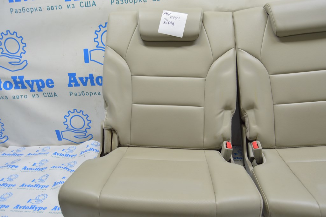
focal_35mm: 27
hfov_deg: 67.4
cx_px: 163
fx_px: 244
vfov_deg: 47.9
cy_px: 108
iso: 400
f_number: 5.6
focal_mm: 18
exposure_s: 1/20
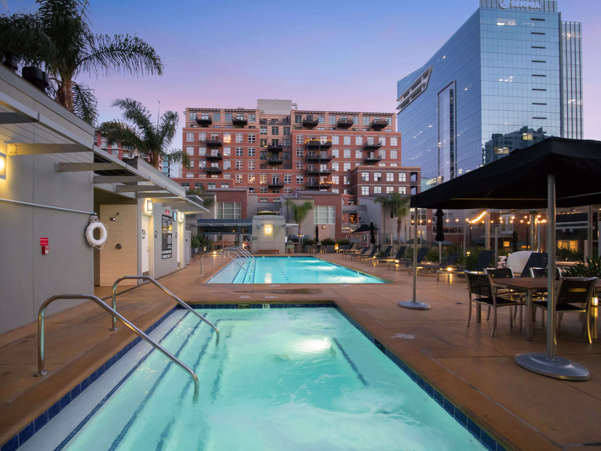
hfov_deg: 102.0
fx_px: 243
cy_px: 226
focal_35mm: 14
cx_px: 300
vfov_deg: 85.7
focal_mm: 7
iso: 3200
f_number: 5
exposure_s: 1/50
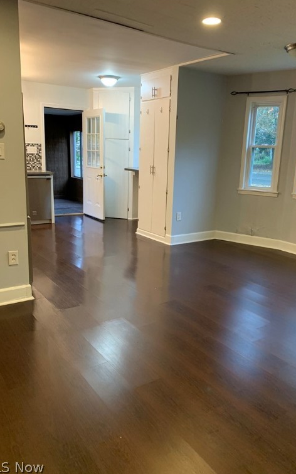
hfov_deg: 44.5
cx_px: 159
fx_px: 362
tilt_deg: -10.3
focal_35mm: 28
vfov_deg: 66.5
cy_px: 237
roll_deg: -1.3
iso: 200
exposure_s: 1/60
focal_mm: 4.25
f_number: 1.8
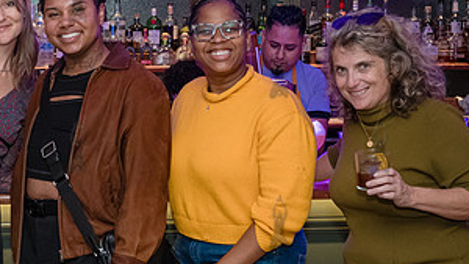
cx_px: 77
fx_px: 1008
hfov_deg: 25.6
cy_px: 146
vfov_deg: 14.9
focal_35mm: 81
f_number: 4.5
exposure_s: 1/250
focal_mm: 40
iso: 5000
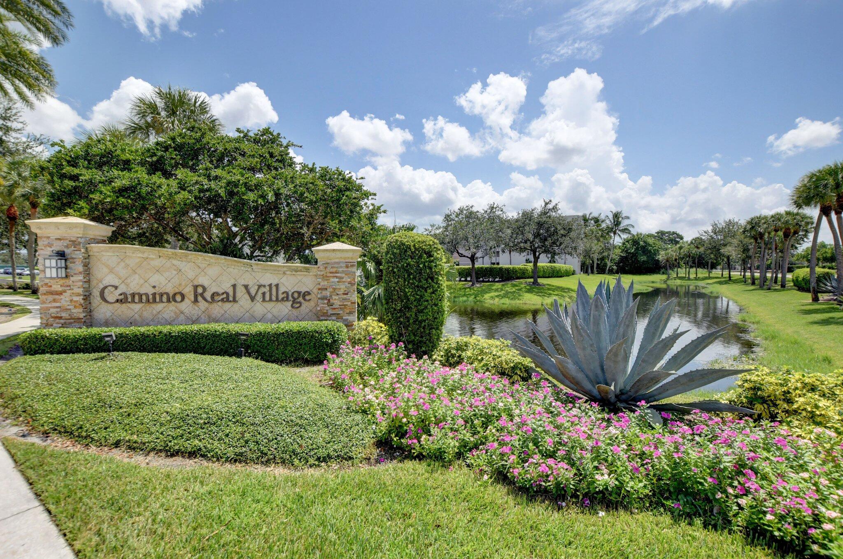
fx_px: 351
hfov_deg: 100.5
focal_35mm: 15
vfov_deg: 77.1
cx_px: 422
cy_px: 280
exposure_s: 1/3200
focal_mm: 10
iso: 640
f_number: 8
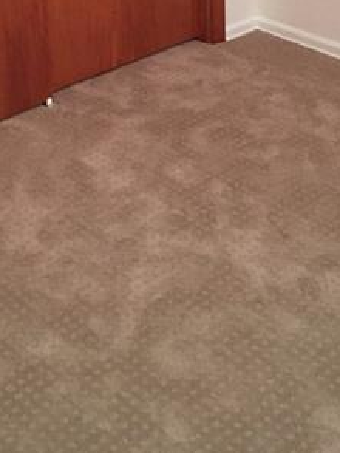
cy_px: -105
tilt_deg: -14.0
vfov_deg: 23.3
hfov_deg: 19.4
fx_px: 995
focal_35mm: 76
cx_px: 122
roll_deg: +2.1
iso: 200
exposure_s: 1/30
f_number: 2.2
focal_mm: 4.15
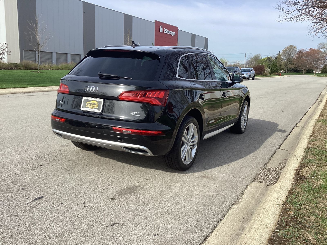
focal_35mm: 31
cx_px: 164
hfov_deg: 58.4
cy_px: 122
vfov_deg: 45.4
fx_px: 293
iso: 25
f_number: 2.4
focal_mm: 3.3
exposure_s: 1/886
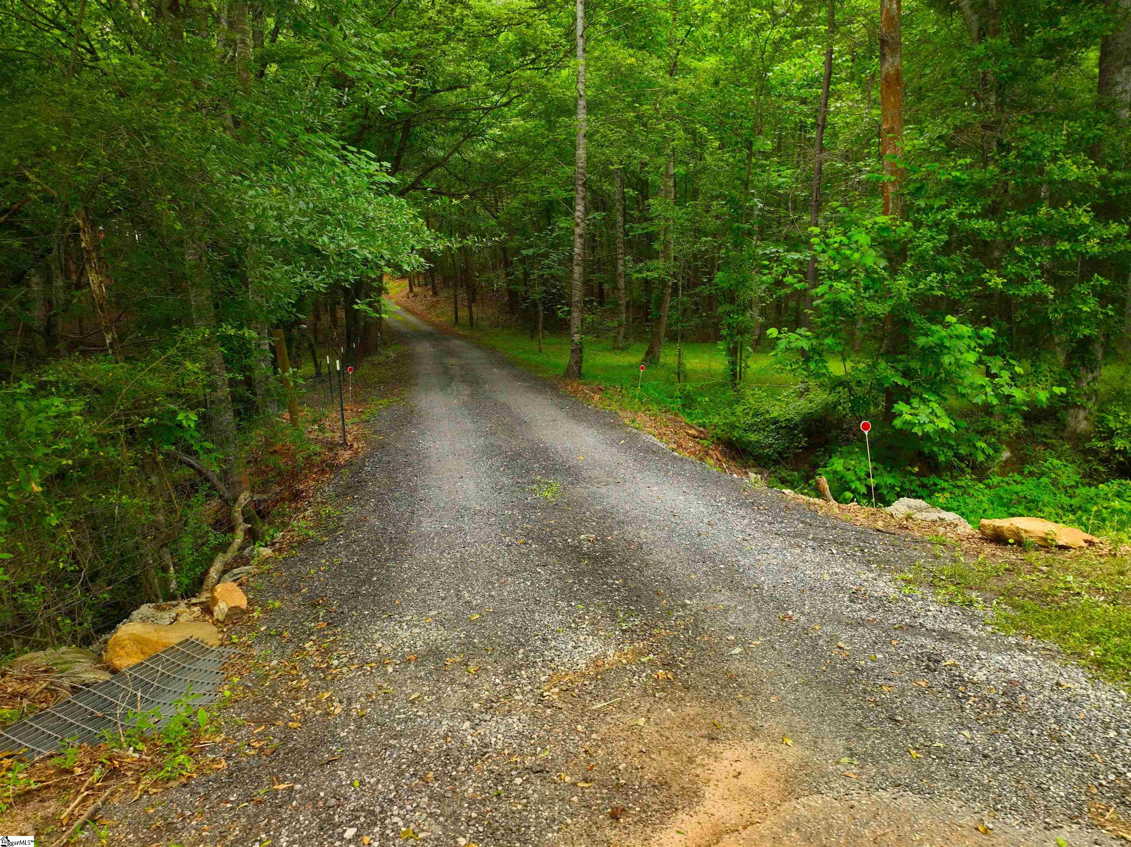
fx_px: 784
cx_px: 566
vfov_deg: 56.8
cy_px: 424
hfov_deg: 71.6
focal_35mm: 24
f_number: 2.8
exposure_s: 1/20
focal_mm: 12.29
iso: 100
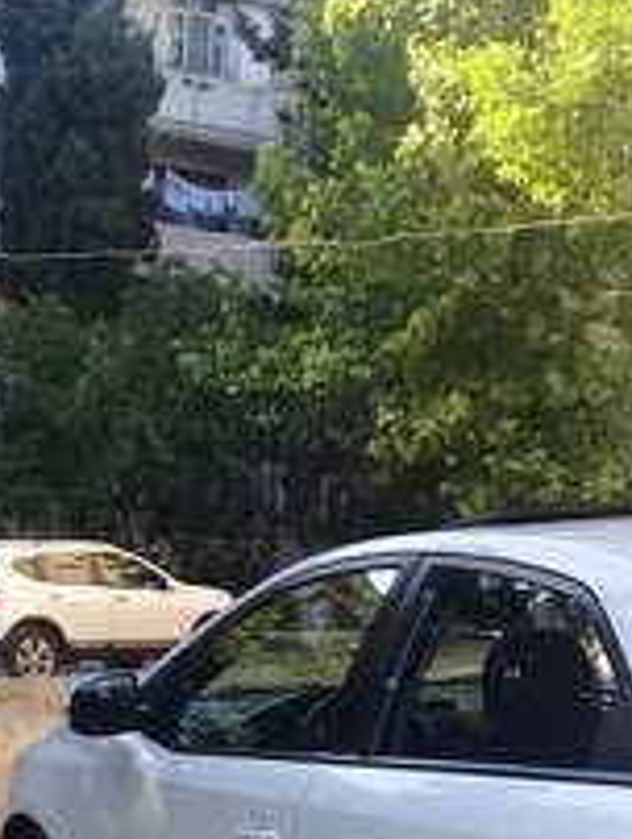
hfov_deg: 19.1
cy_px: 976
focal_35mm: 76
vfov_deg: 23.6
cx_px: 549
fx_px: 1846
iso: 50
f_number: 2.2
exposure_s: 1/142
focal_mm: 3.3
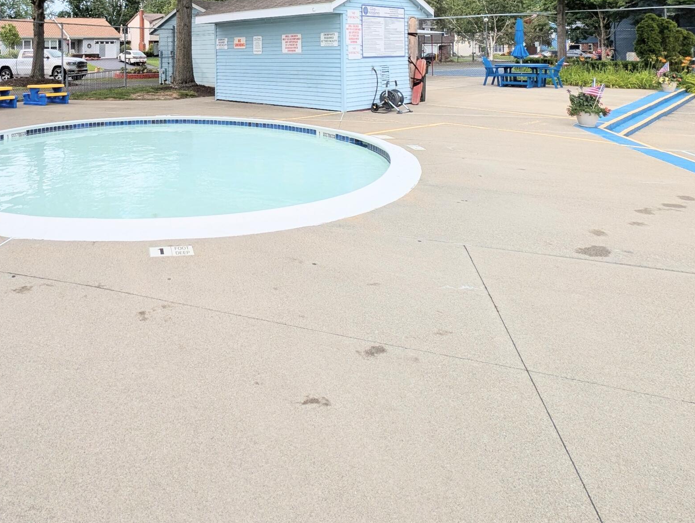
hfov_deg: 69.2
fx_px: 462
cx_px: 177
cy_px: 41
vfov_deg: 51.3
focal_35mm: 23
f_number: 1.95
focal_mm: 2.23
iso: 41
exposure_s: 1/1105
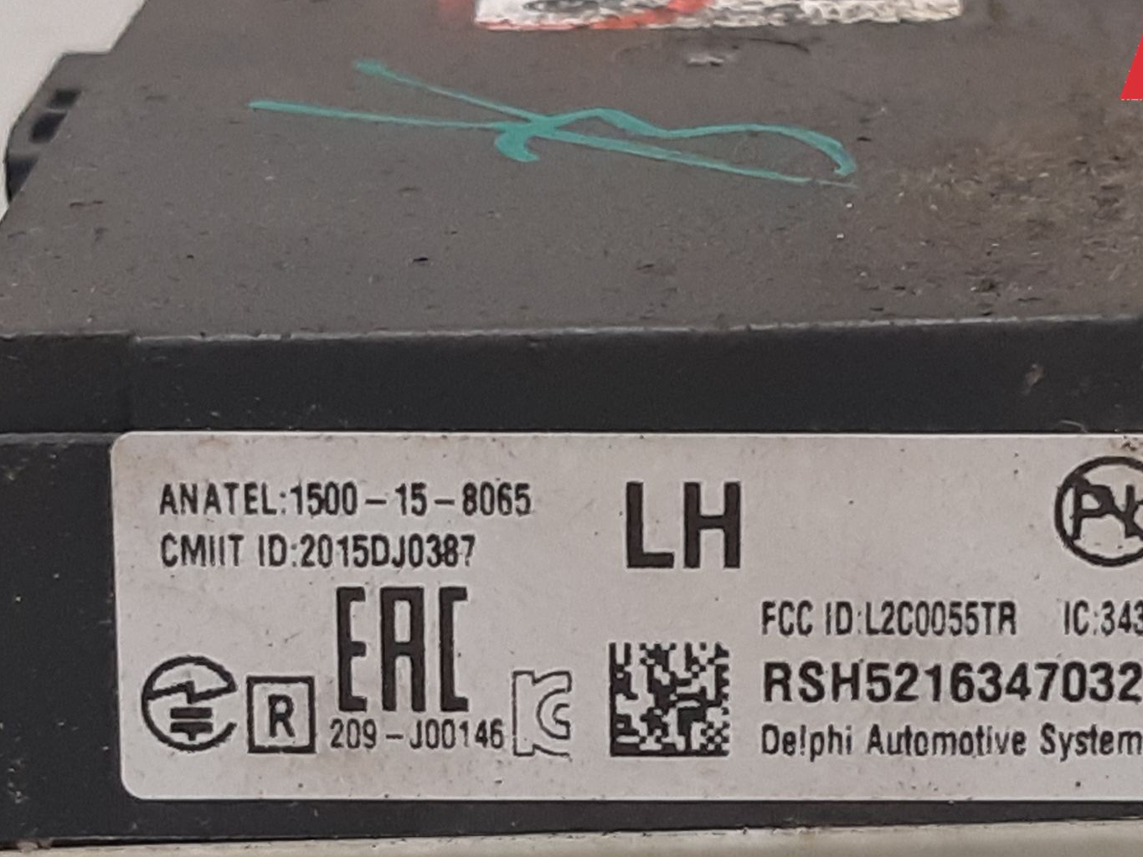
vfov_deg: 36.3
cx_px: 776
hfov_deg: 47.0
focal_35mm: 39
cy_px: 601
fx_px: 1288
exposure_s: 1/50
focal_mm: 3.93
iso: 160
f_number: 1.7
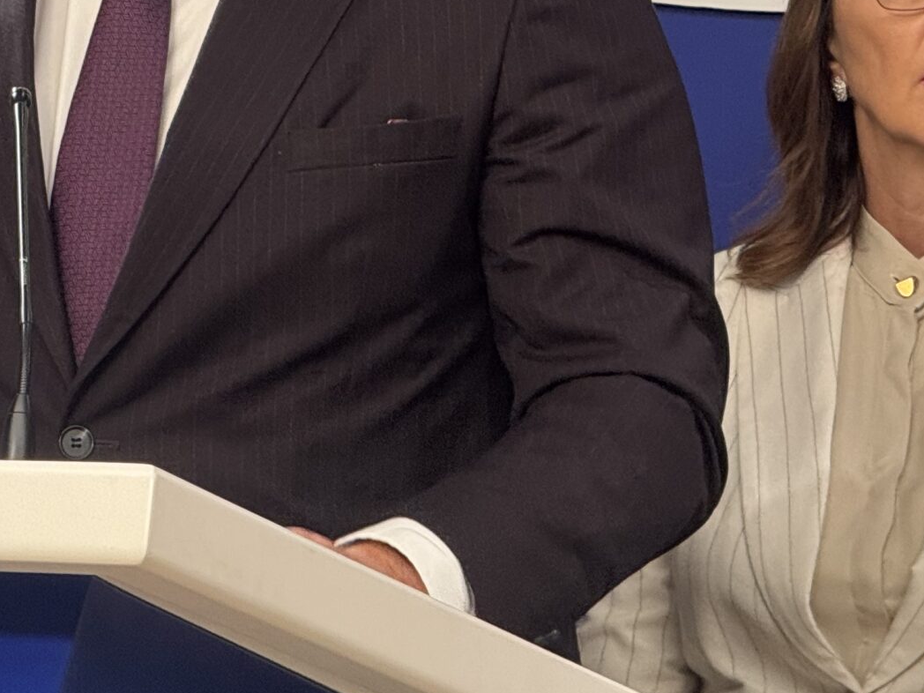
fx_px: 7821
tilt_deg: +4.7
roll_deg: -1.0
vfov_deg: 5.1
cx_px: -15
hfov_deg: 6.7
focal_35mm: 293
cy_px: -119
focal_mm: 15.66
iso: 200
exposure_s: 1/104
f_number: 2.8
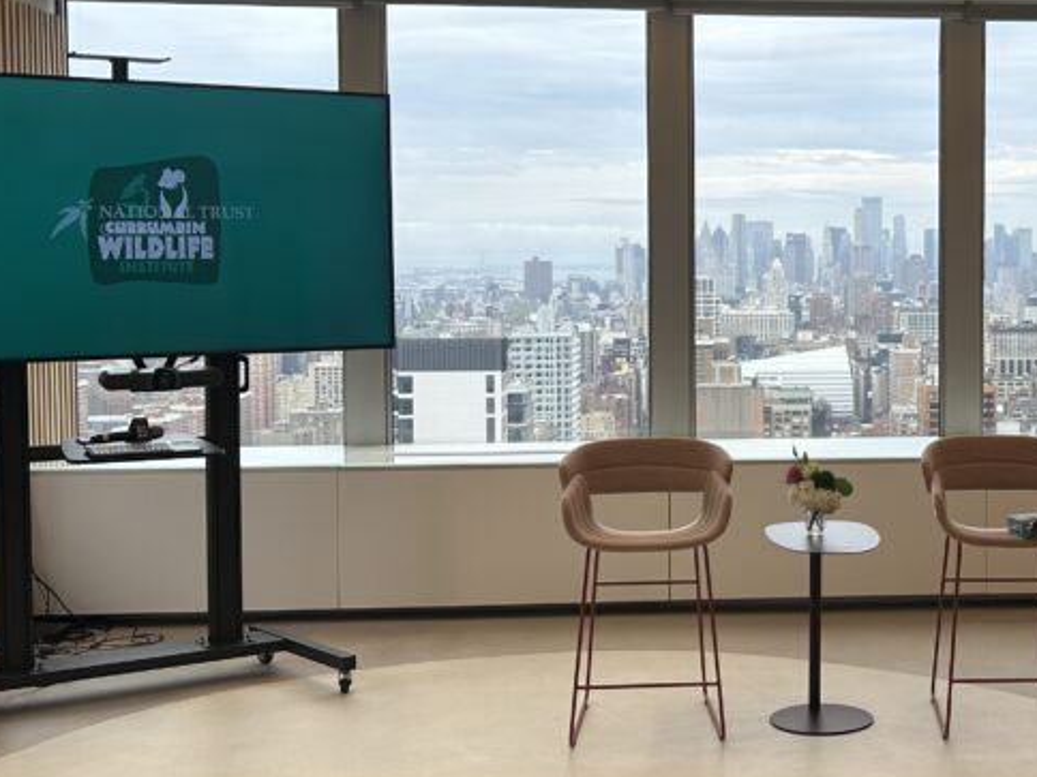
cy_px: 317
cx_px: 844
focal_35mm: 55
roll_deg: -0.3
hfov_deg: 33.8
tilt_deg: -3.1
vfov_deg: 26.5
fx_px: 1648
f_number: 1.5
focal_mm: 5.7
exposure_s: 1/354
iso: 50
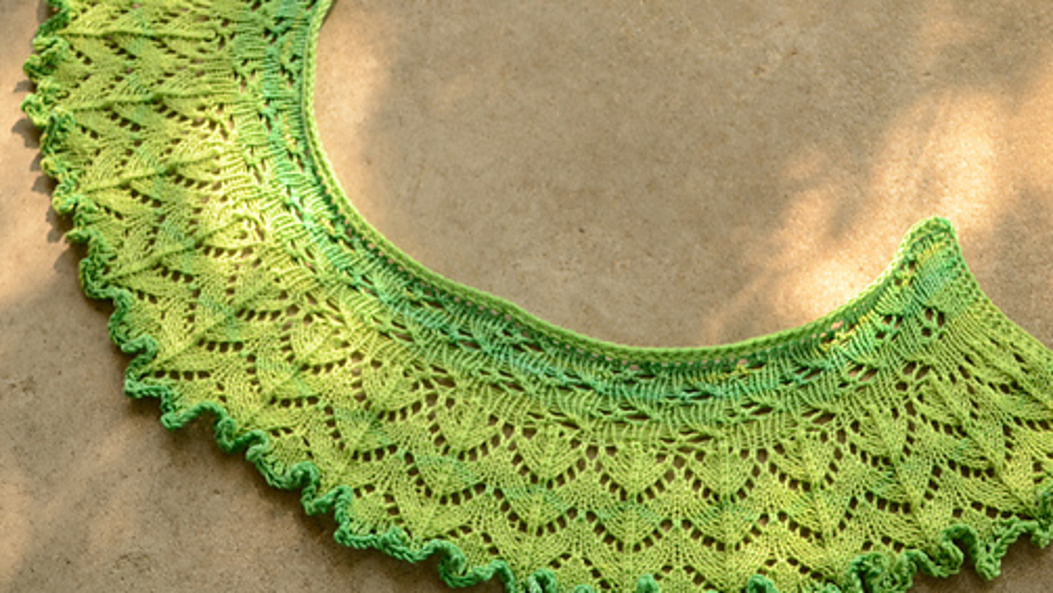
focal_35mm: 64
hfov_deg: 32.8
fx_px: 1787
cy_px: 246
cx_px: 563
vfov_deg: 18.8
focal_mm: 32
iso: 200
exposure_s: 1/125
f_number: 4.8
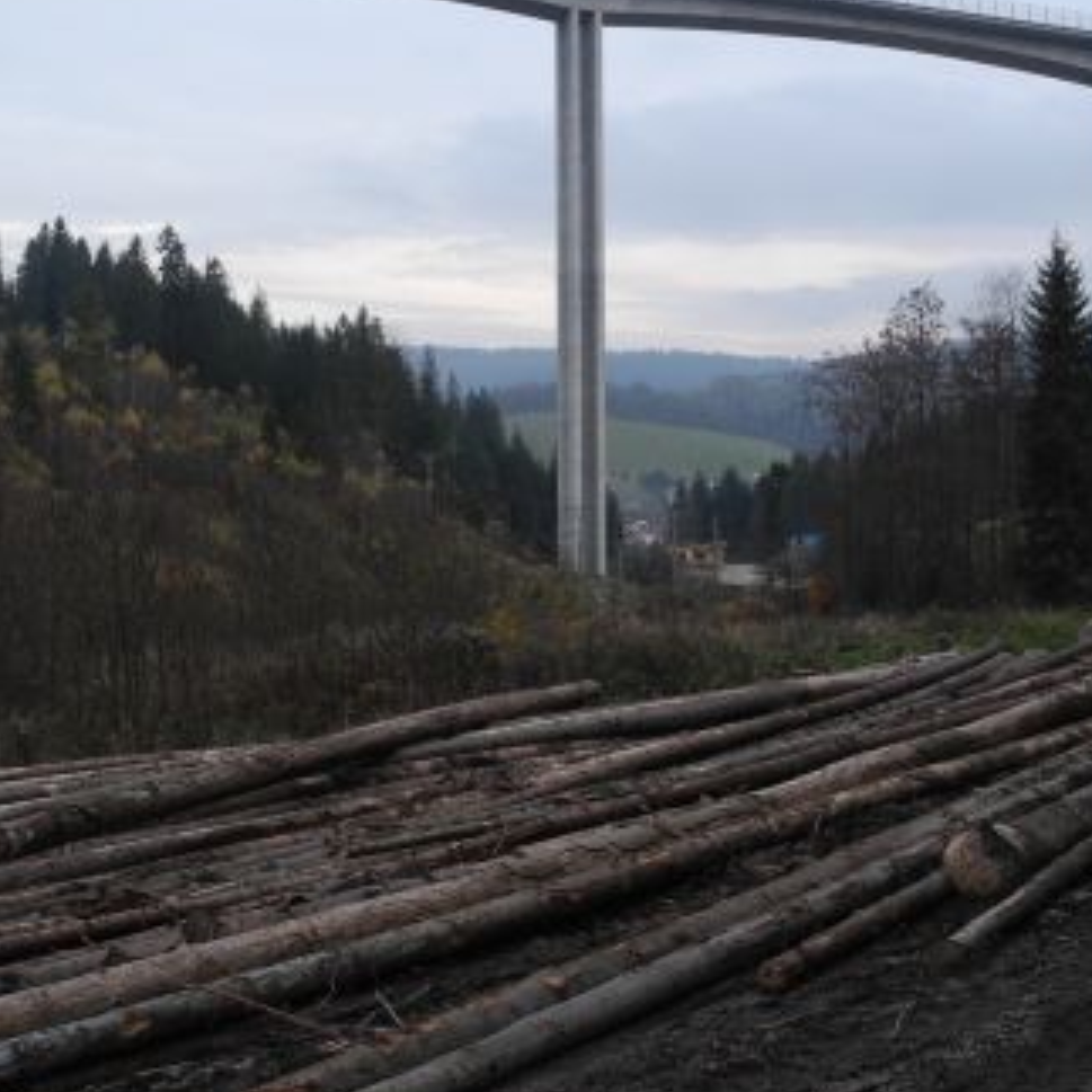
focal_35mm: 49
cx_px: 483
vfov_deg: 34.2
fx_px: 1749
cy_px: 328
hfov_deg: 34.6
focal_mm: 6
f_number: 2.8
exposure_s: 1/62.6
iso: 100
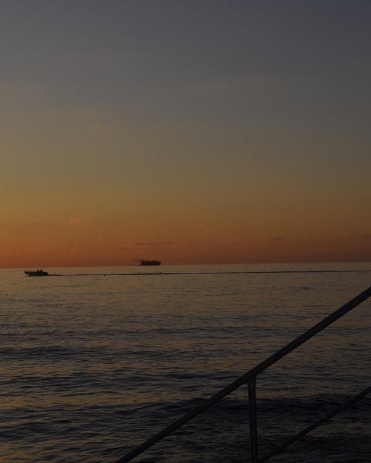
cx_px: 67
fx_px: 1030
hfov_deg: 20.2
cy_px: 252
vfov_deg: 25.4
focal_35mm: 75
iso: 100
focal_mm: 26
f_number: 14
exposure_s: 1/200
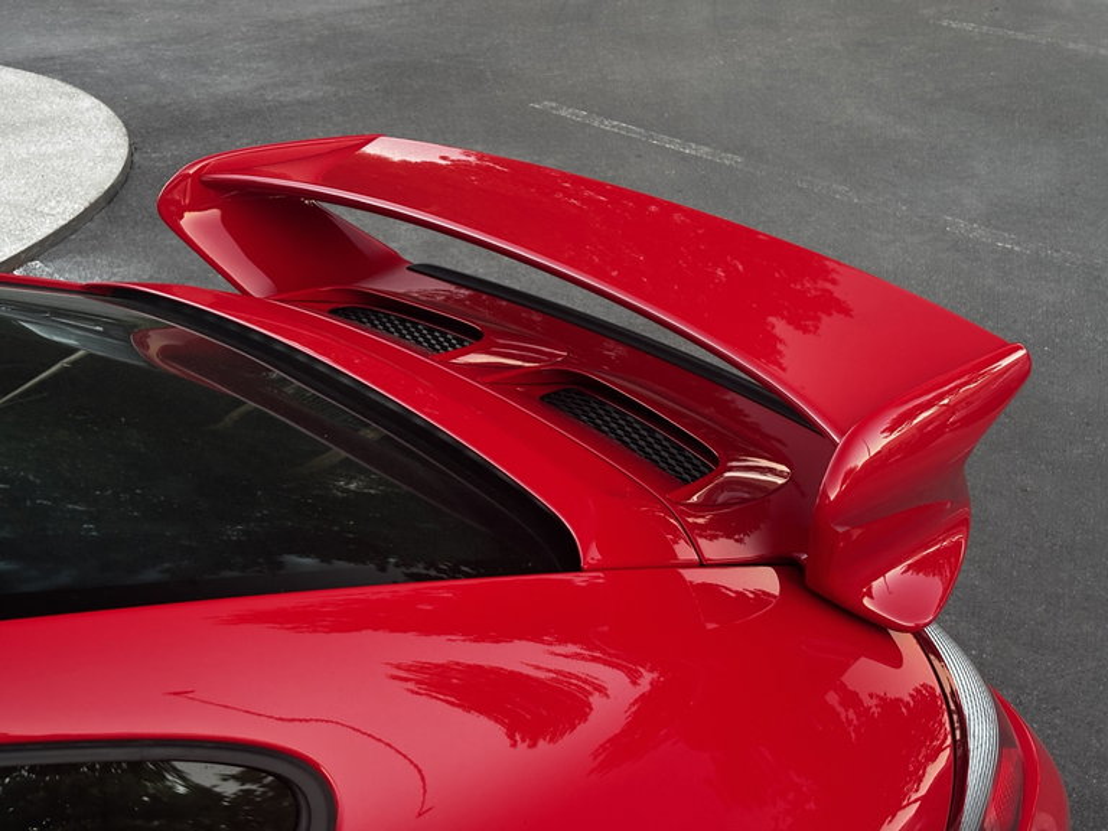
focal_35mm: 52
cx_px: 554
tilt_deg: -23.4
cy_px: 416
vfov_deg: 28.0
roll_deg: +2.1
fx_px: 1664
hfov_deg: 36.8
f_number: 1.6
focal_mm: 5.96
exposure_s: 1/33
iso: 200
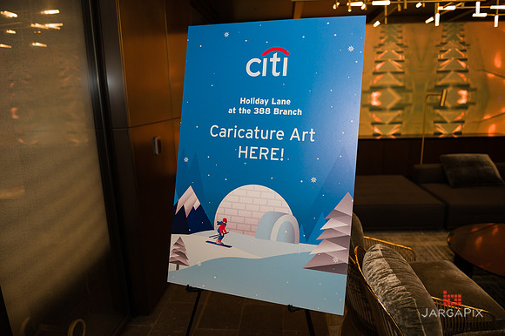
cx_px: 252
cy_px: 168
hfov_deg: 73.8
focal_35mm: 24
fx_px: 336
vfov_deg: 53.1
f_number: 3.2
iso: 400
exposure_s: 1/200
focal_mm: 24
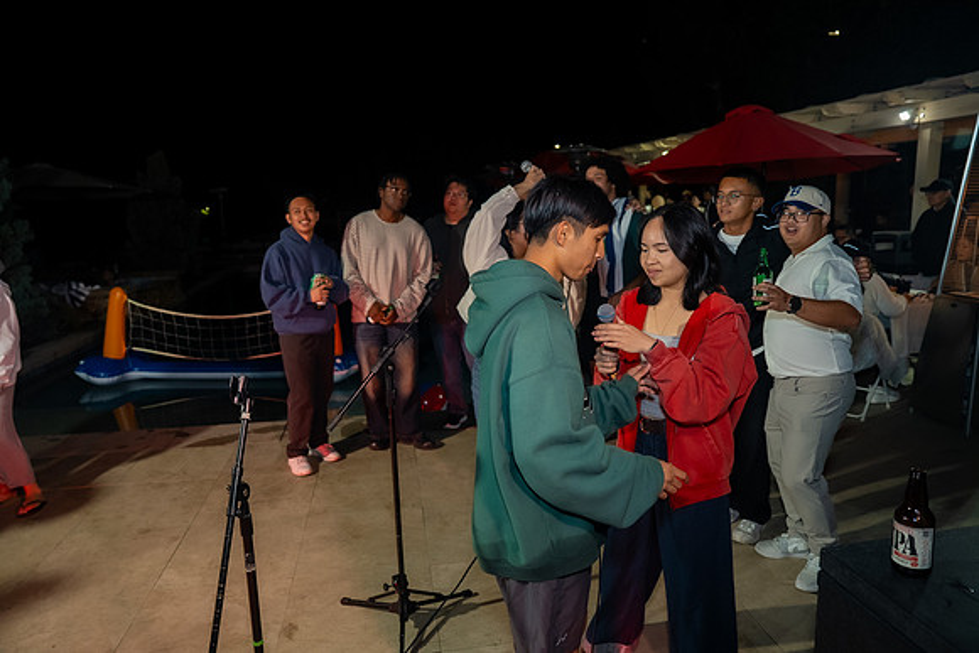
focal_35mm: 24
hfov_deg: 73.7
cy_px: 326
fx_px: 653
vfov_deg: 53.2
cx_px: 490
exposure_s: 1/160
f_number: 2.8
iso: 1000
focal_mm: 24
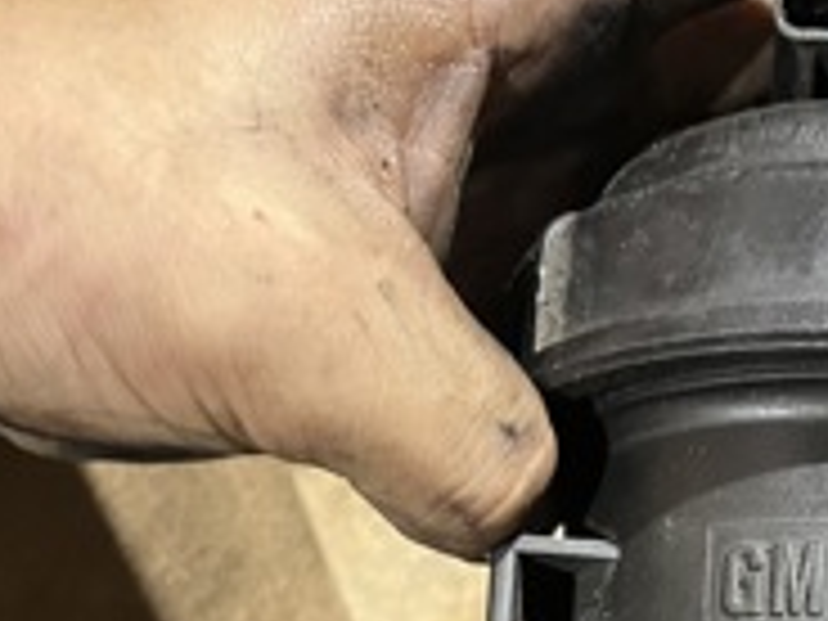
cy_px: 765
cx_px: 778
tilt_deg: -59.9
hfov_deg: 27.3
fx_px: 1627
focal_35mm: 68
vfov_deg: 20.1
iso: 500
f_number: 1.6
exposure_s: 1/25
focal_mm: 5.1
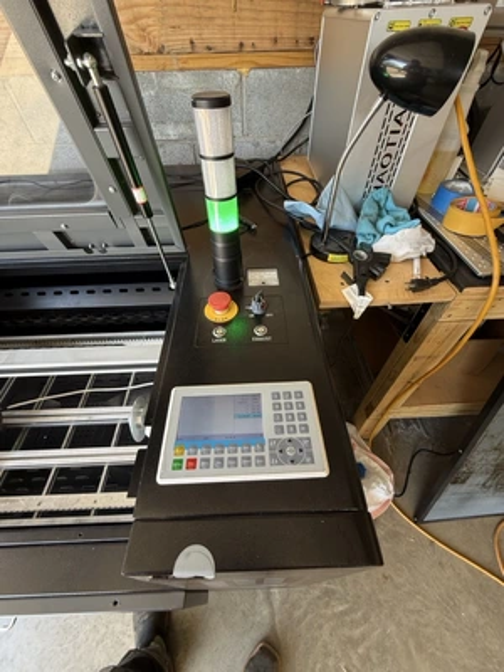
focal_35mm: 14
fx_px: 272
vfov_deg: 102.1
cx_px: 252
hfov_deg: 85.7
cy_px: 336
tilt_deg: -48.5
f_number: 2.2
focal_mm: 2.22
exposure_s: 1/99
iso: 100
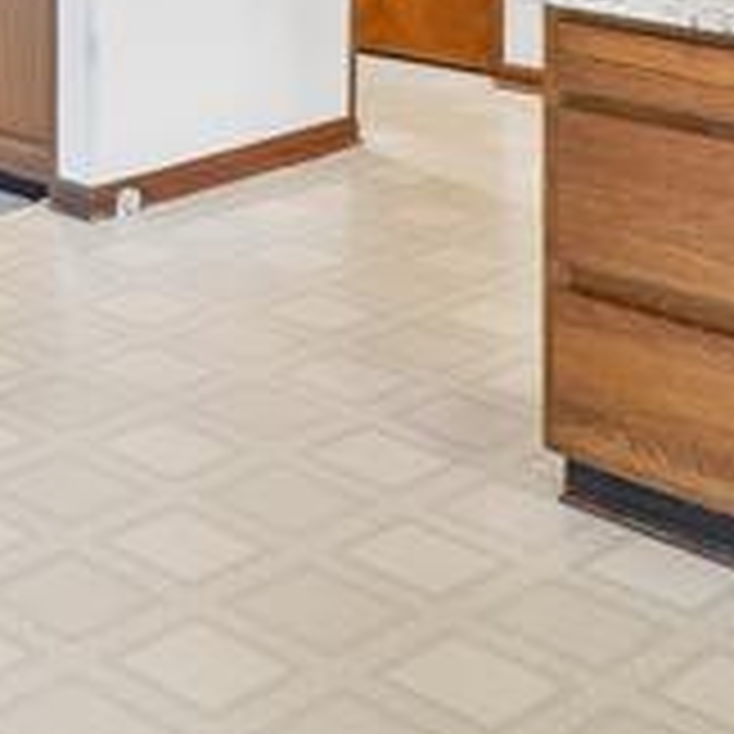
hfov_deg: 19.8
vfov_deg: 19.3
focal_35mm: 80
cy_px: -329
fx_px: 1919
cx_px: -234
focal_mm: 10
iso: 400
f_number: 8
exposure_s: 1/6
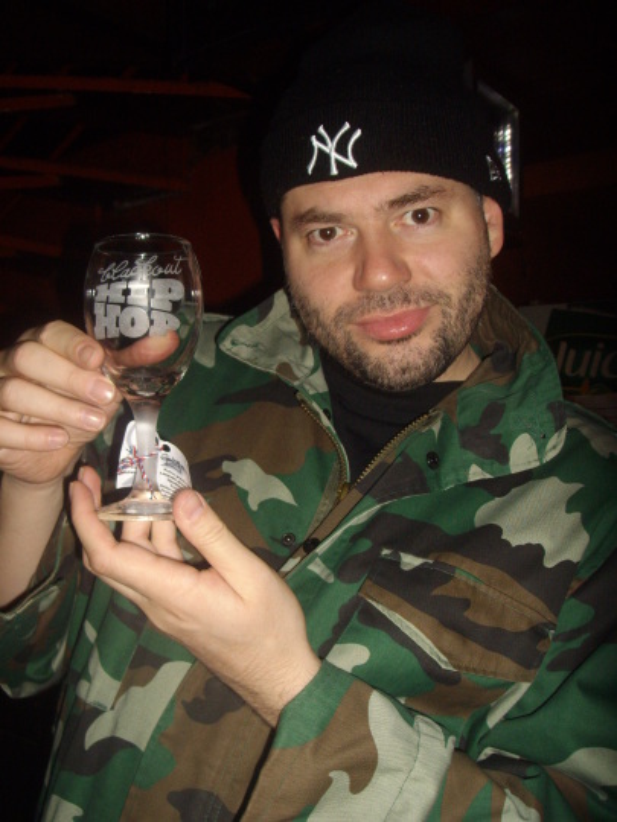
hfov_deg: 39.7
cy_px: 411
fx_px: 856
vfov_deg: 51.4
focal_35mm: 36
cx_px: 308
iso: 160
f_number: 2.7
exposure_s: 1/50
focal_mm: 6
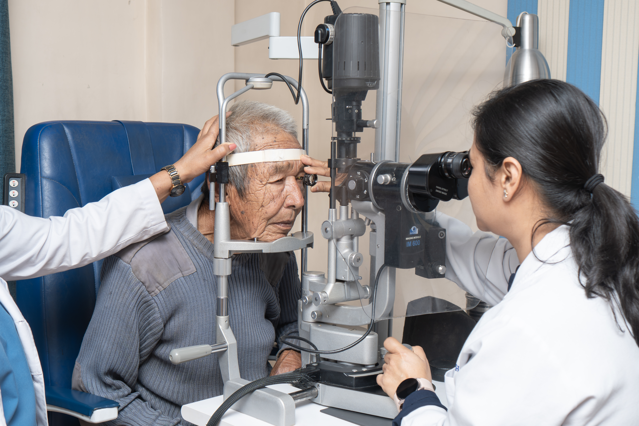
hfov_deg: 42.7
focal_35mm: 46
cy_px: 213
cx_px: 320
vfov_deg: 29.2
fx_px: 816
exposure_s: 1/160
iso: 320
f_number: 5
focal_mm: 31
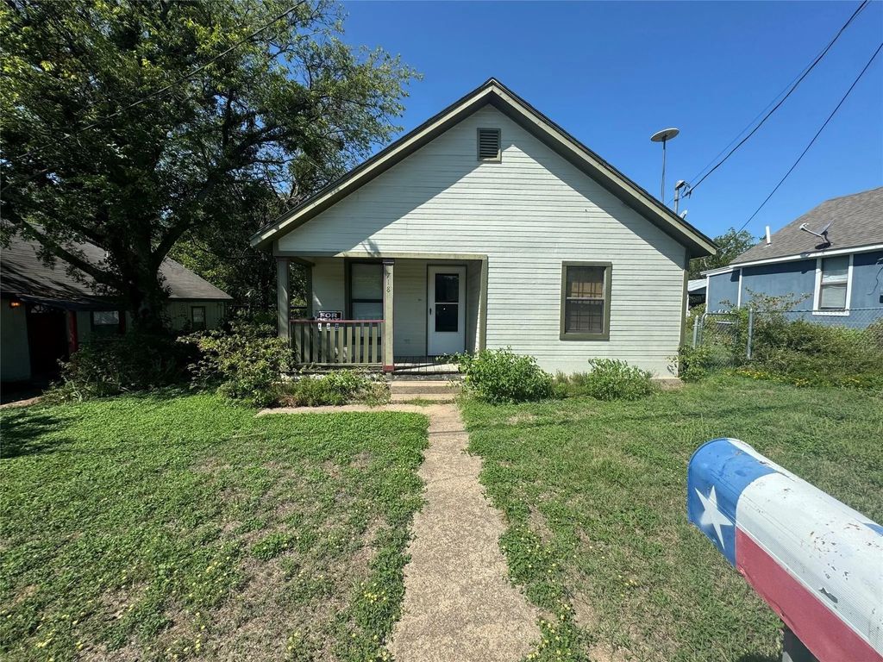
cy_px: 331
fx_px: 357
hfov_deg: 102.1
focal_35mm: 14
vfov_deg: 85.7
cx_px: 442
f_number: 2.2
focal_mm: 2.22
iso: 50
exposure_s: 1/1976
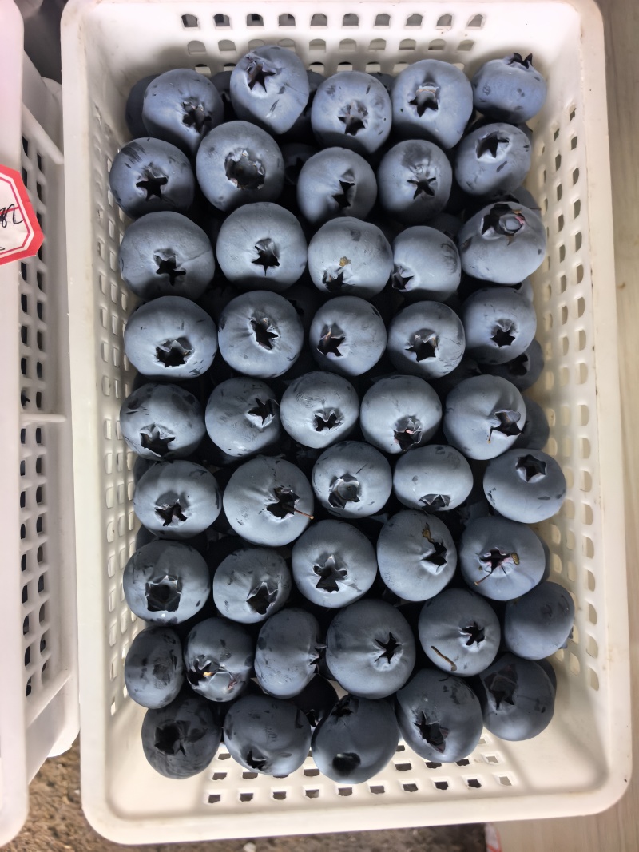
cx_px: 320
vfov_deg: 71.6
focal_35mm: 24
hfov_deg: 56.8
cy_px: 426
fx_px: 591
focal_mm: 5.75
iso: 1600
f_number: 2
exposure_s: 1/578
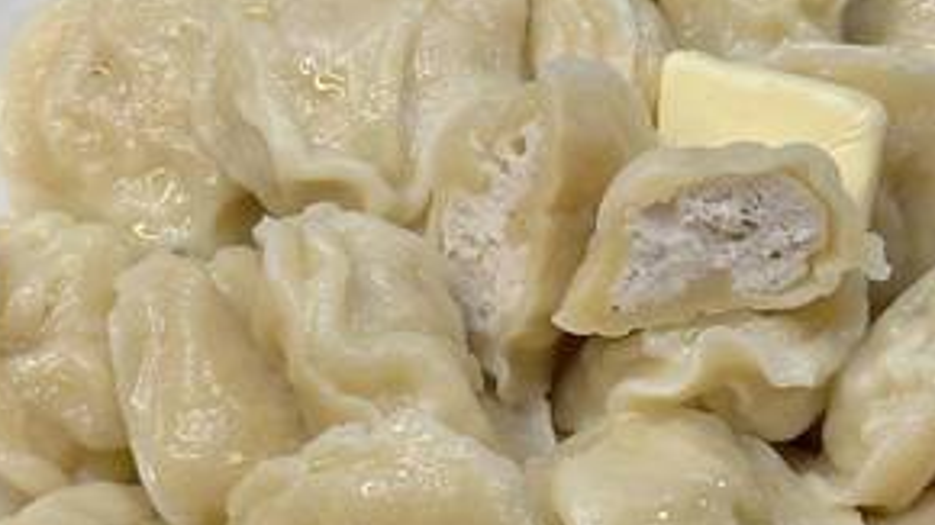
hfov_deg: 16.2
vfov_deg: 9.2
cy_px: 172
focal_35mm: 132
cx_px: 587
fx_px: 3272
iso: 64
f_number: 1.78
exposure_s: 1/171
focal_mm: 6.86
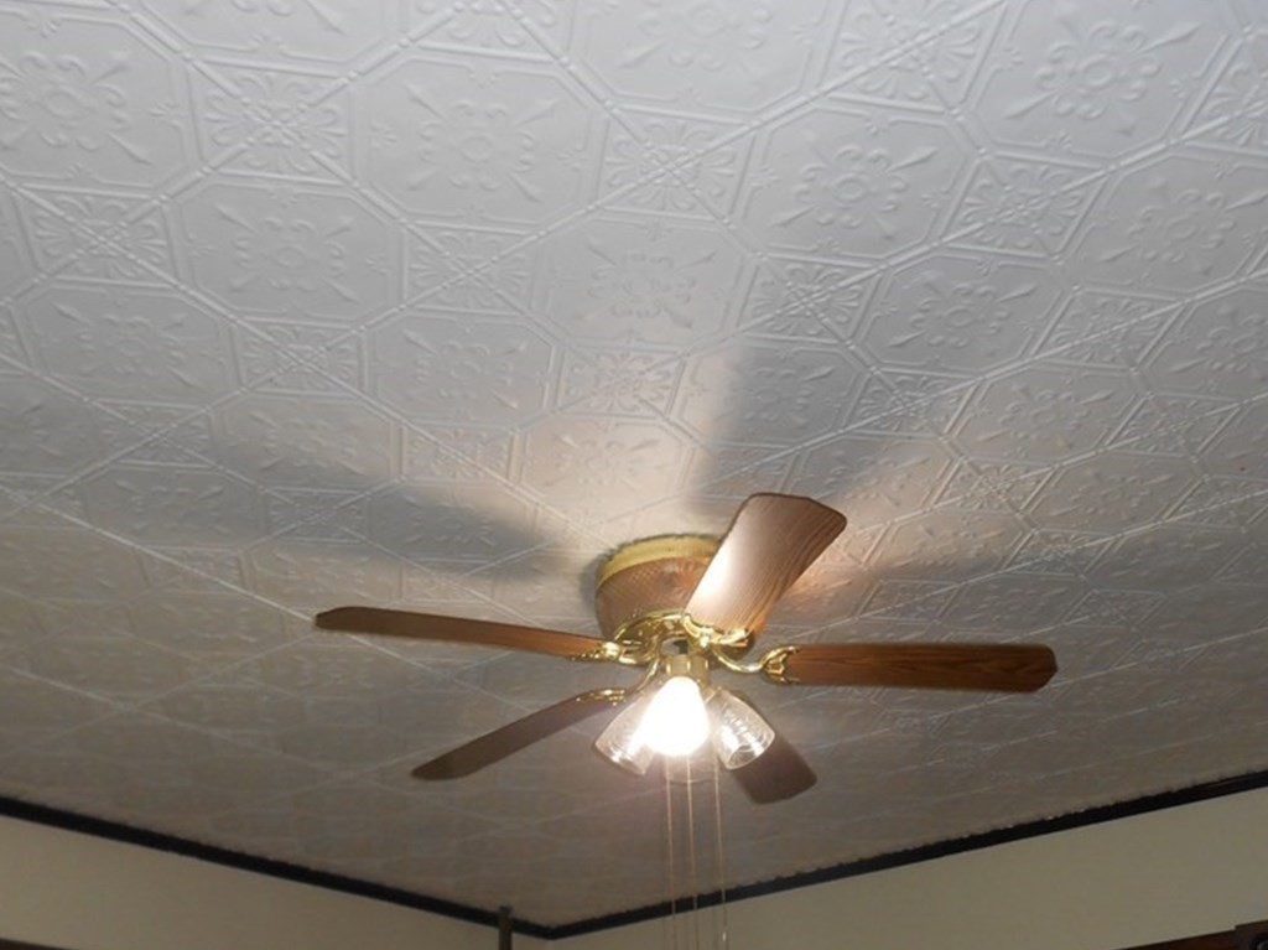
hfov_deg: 67.3
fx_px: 952
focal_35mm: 26
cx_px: 634
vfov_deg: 53.0
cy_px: 475
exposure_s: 1/25
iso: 200
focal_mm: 4.7
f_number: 3.4
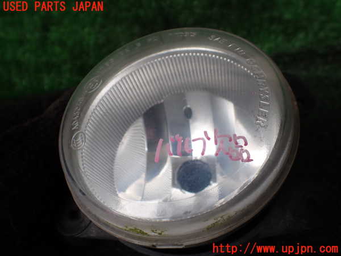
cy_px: 128
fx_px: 296
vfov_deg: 46.8
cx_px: 170
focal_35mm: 30
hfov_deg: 60.0
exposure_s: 1/160
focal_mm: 5.4
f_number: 2.3
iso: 100
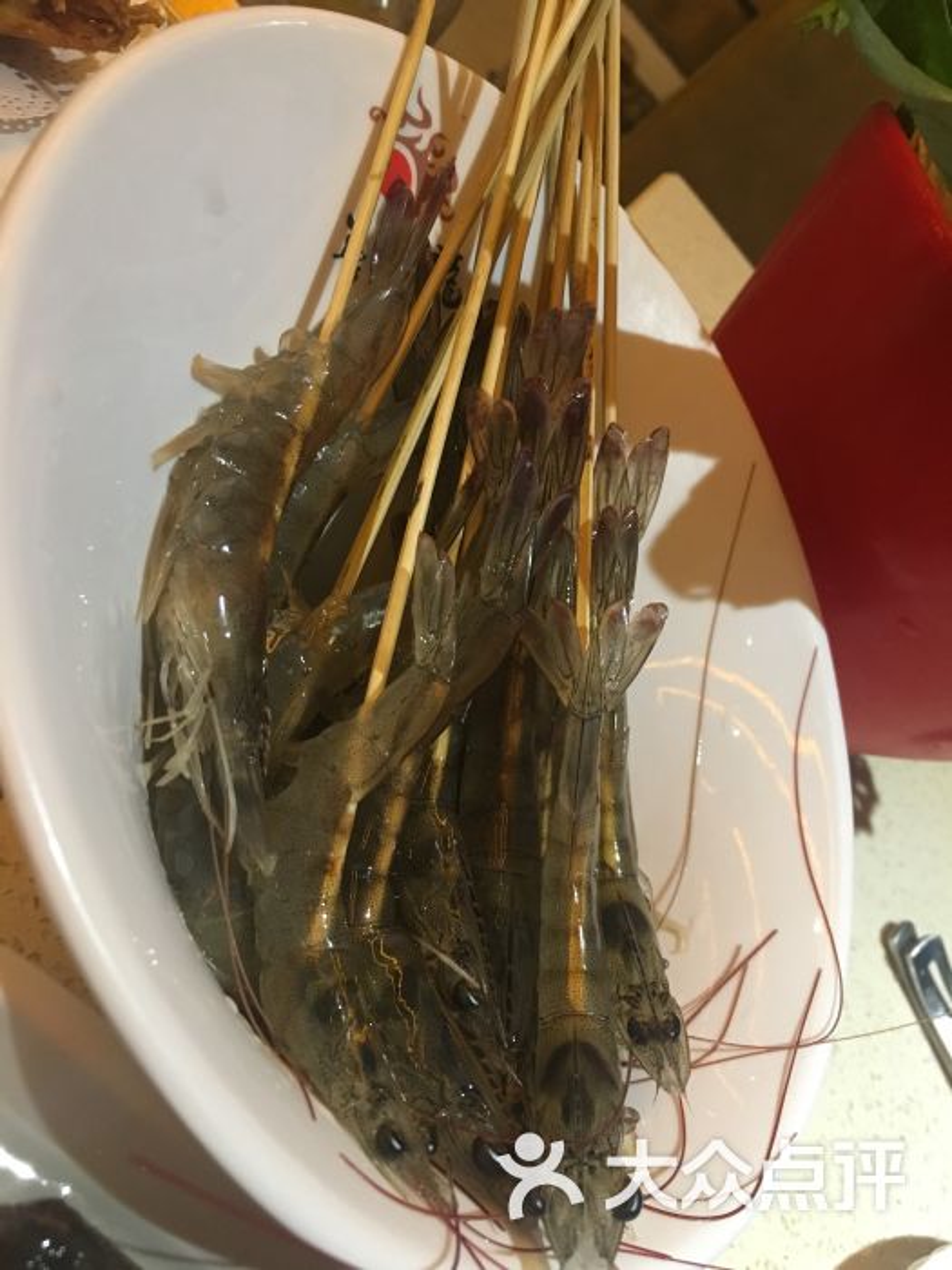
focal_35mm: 29
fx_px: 1063
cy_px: 635
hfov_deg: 48.2
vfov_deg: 61.7
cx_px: 476
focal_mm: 4.15
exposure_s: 1/25
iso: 200
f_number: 2.2
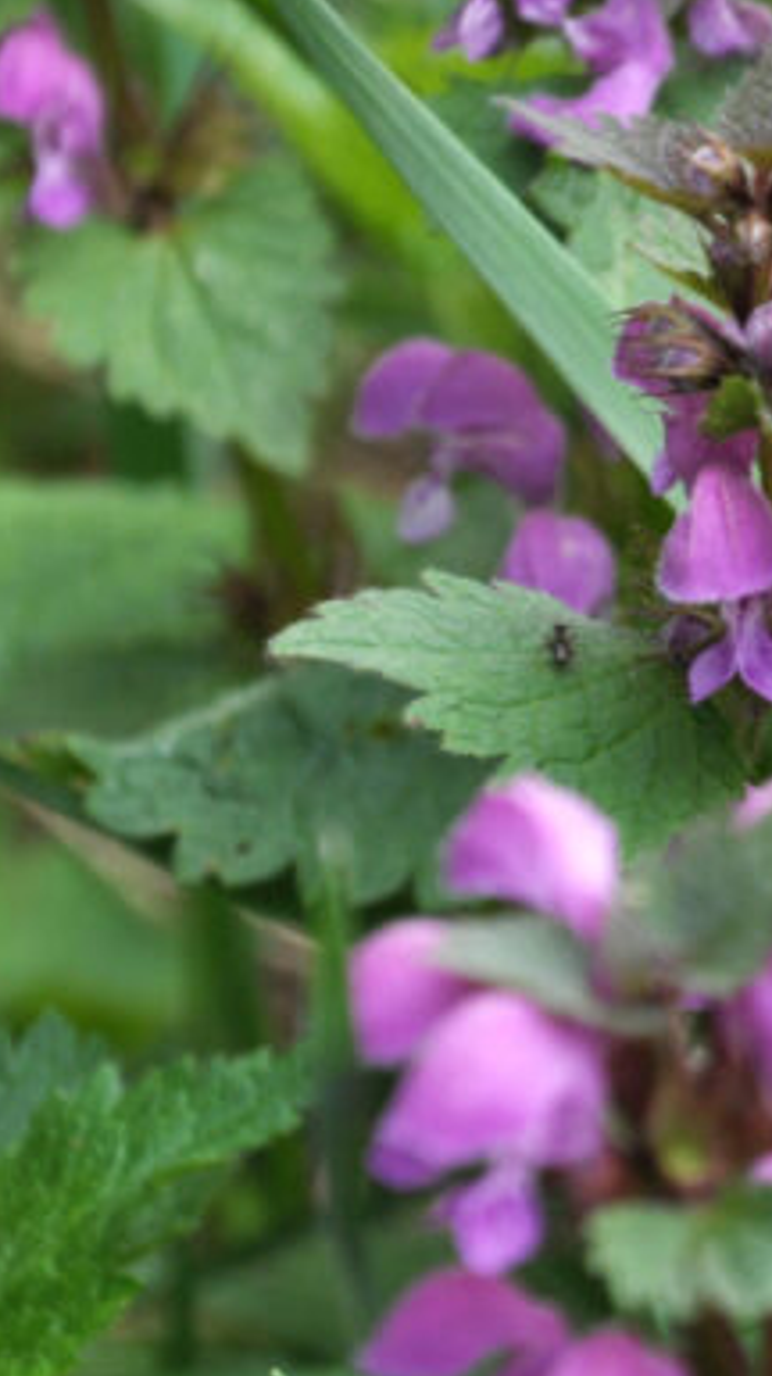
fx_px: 13710
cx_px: 1583
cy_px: 343
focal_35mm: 376
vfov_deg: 5.7
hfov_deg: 3.2
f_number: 8
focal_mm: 90
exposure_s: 1/125
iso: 200
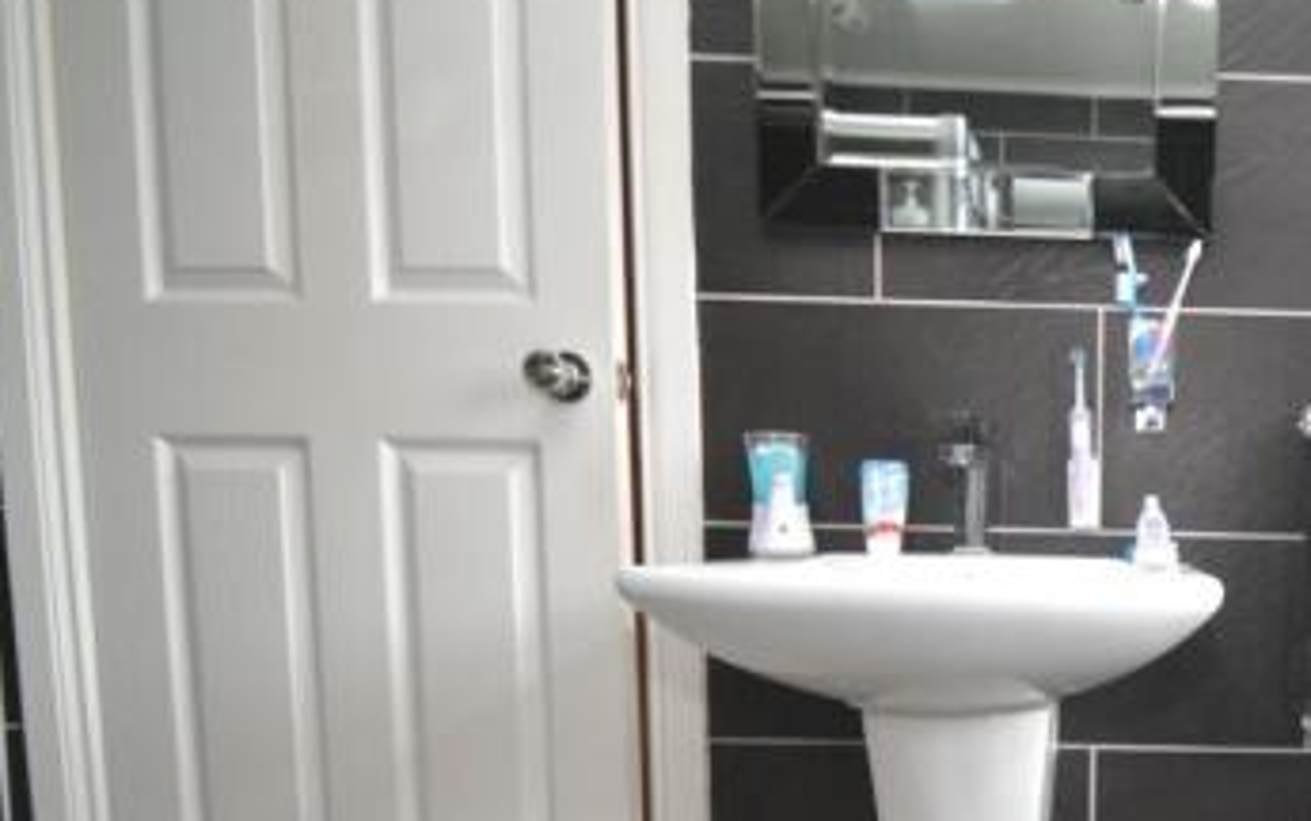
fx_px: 1037
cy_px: 652
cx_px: 1165
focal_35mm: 29
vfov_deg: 41.4
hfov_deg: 56.4
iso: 1400
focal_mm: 10
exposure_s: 1/60
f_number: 3.5
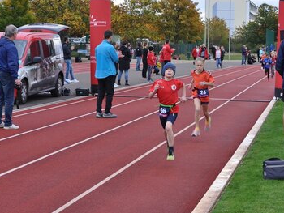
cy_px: 106
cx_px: 150
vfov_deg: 16.3
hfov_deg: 21.6
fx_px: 743
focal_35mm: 91
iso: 200
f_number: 8
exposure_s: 1/60
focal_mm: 55
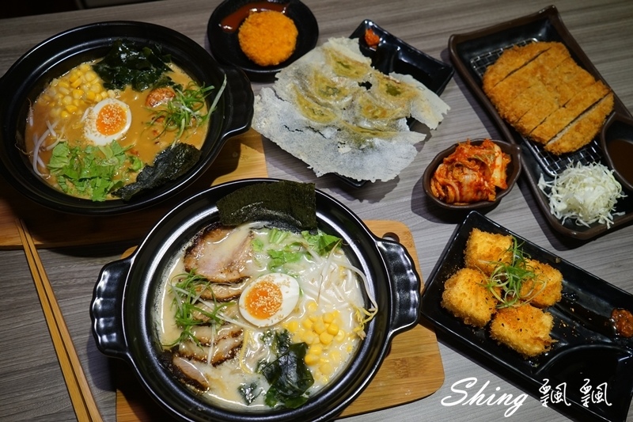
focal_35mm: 32
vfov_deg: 41.1
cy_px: 211
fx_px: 563
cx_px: 316
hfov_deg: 58.7
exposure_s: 1/60
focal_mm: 32
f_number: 5
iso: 640
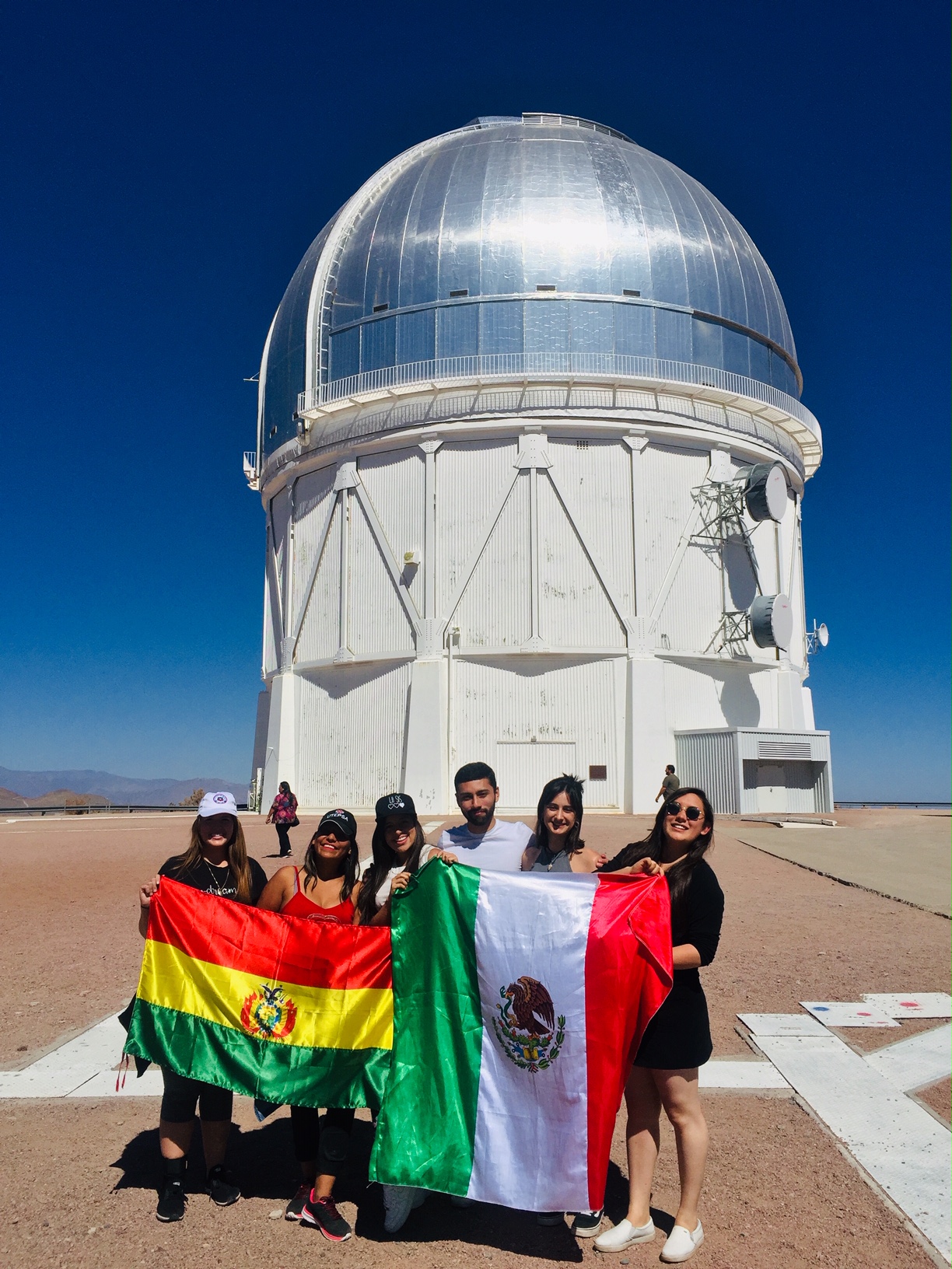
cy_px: 634
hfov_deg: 48.2
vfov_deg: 61.7
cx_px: 476
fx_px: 1063
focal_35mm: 29
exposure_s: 1/9901
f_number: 2.2
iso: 32
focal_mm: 4.15
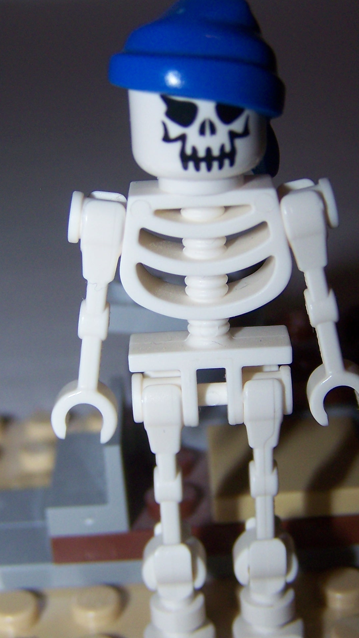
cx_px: 187
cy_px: 293
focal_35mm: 66
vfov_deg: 31.9
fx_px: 1117
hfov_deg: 18.3
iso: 80
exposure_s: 1/60
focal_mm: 6.3
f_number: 2.8
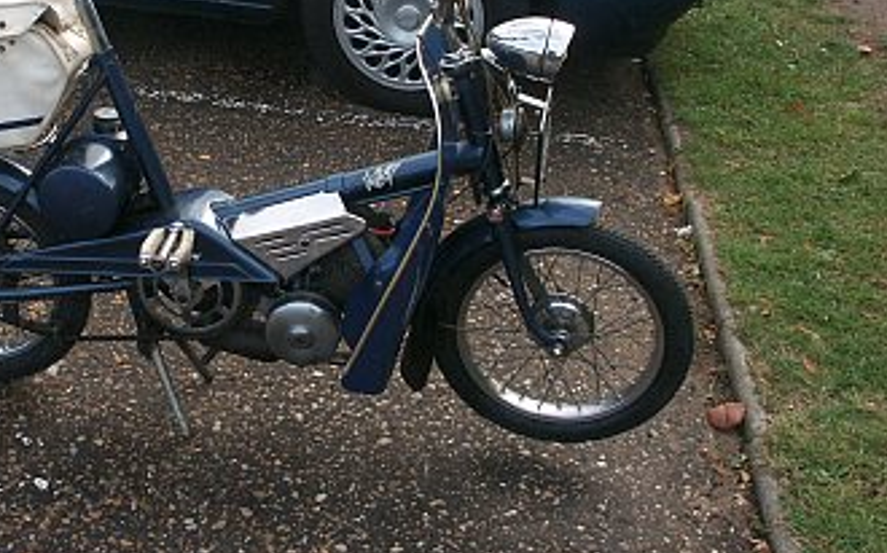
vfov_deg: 25.1
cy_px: 150
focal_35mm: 51
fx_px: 1232
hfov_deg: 39.0
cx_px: 270
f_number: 4.5
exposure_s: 1/125
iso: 100
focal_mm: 8.94
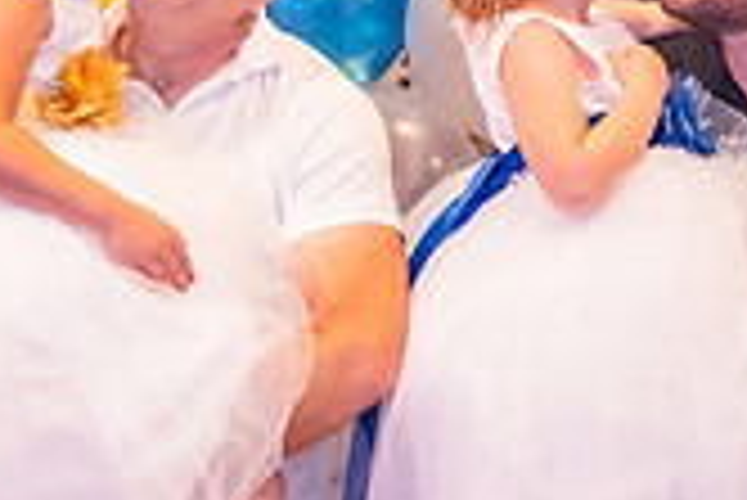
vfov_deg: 5.6
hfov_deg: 8.2
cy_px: 55
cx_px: 1173
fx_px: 5088
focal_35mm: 245
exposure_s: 1/200
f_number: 2.8
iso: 3200
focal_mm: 70
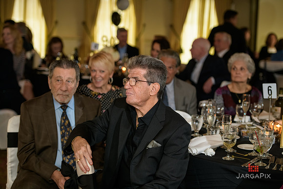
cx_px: 142
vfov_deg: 15.9
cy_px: 94
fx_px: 676
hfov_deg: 23.6
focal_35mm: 86
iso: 1600
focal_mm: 86
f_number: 3.2
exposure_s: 1/125
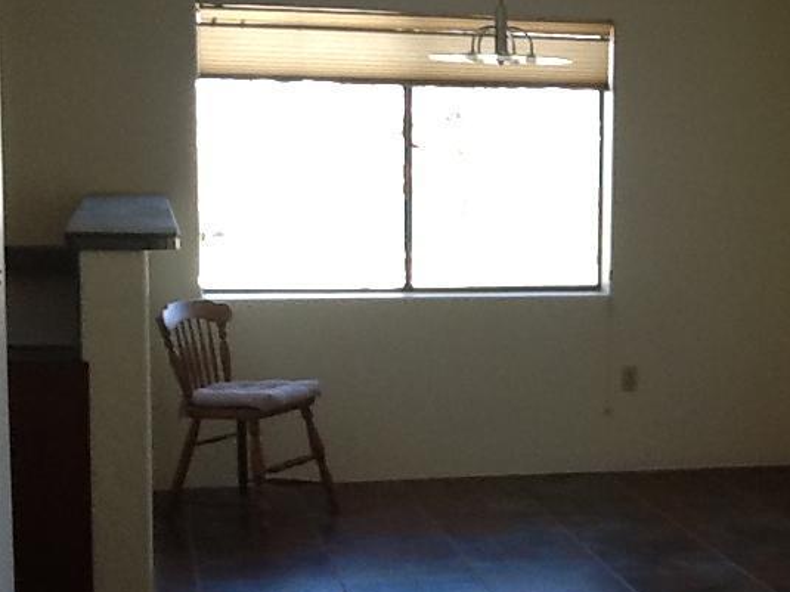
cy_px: 436
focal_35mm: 79
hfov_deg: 24.1
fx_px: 1803
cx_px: 685
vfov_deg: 18.5
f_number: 2.4
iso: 50
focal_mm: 2.03
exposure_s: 1/40
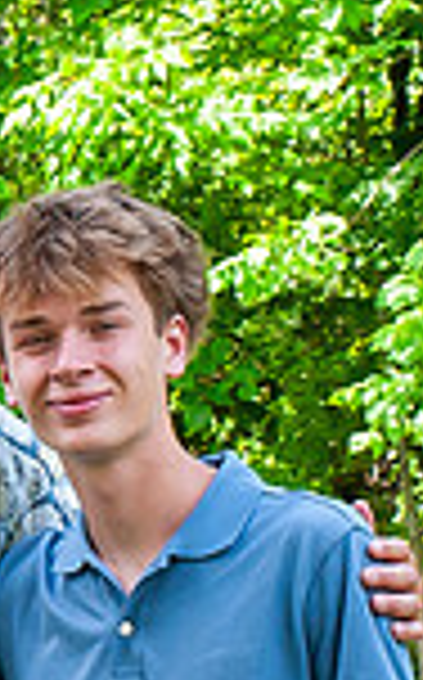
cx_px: -402
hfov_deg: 4.5
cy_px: 530
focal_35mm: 289
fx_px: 5346
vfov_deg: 7.3
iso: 640
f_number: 13
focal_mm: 46
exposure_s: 1/125
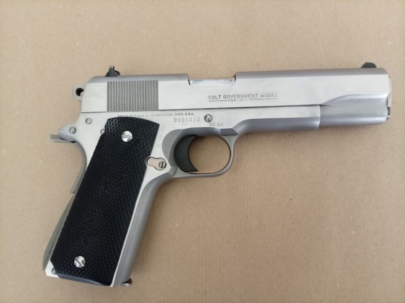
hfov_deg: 69.4
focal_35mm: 25
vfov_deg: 54.8
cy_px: 152
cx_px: 202
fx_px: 292
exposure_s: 1/20
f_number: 1.8
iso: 792
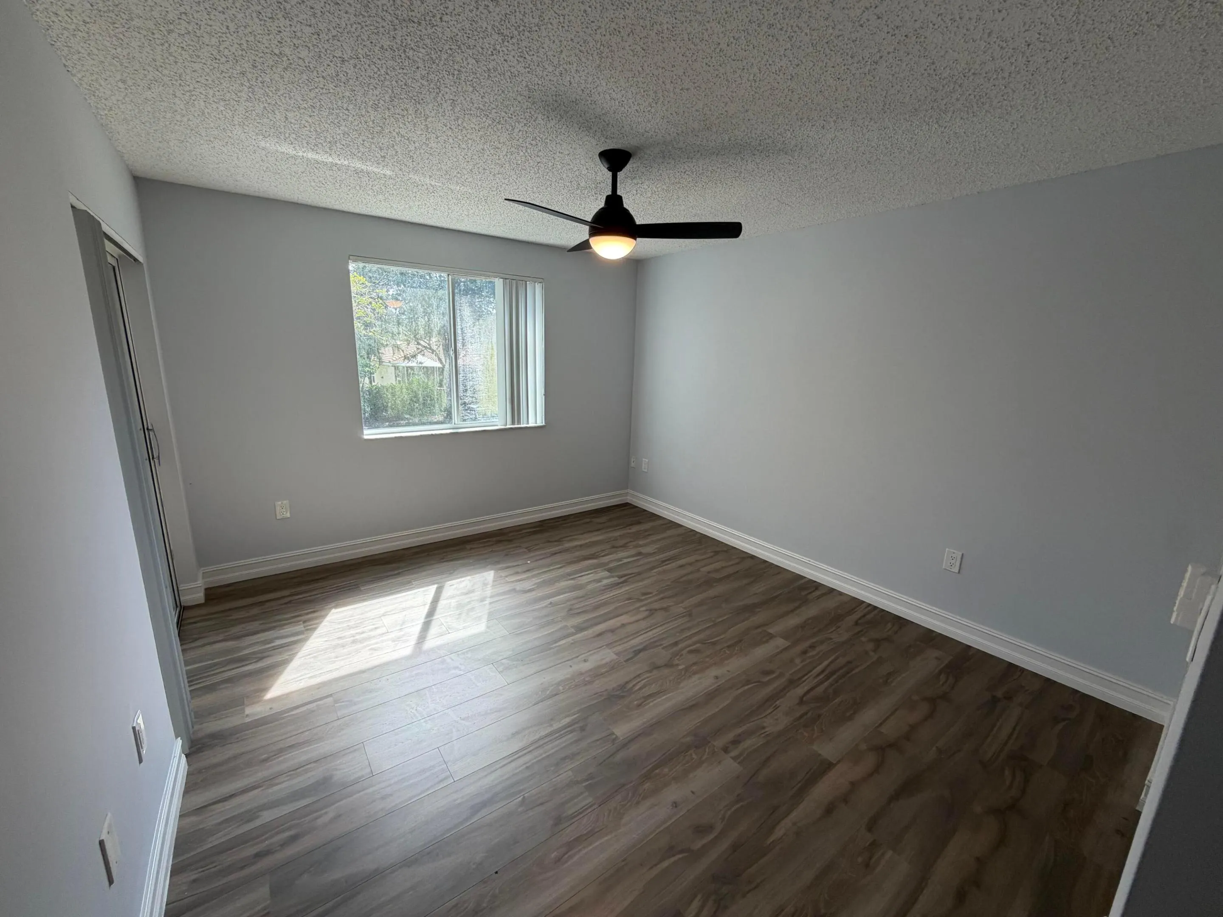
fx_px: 495
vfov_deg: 85.7
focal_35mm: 14
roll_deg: -1.2
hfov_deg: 102.1
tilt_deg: -12.6
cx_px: 612
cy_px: 458
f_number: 2.2
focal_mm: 2.22
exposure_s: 1/120
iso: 64
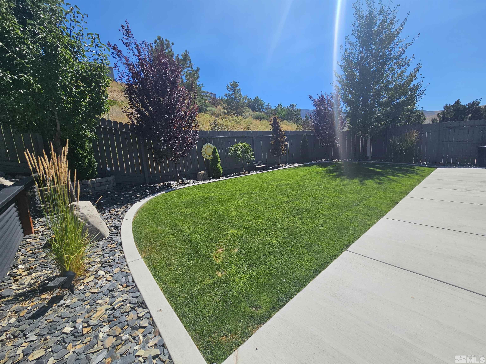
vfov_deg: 89.9
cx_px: 243
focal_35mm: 13
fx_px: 183
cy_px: 182
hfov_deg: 106.2
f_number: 2.2
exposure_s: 1/2859
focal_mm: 2.2
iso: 50
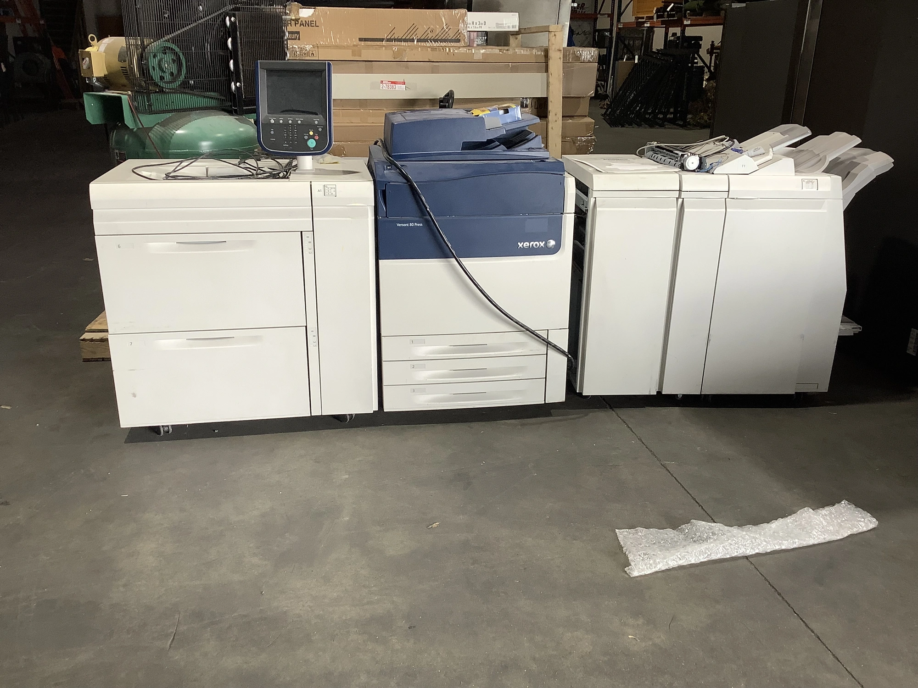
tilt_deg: -18.5
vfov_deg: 45.4
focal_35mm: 31
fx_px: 822
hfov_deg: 58.4
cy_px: 344
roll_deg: -0.3
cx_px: 459
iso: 50
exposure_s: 1/60
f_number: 2.4
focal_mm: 3.3
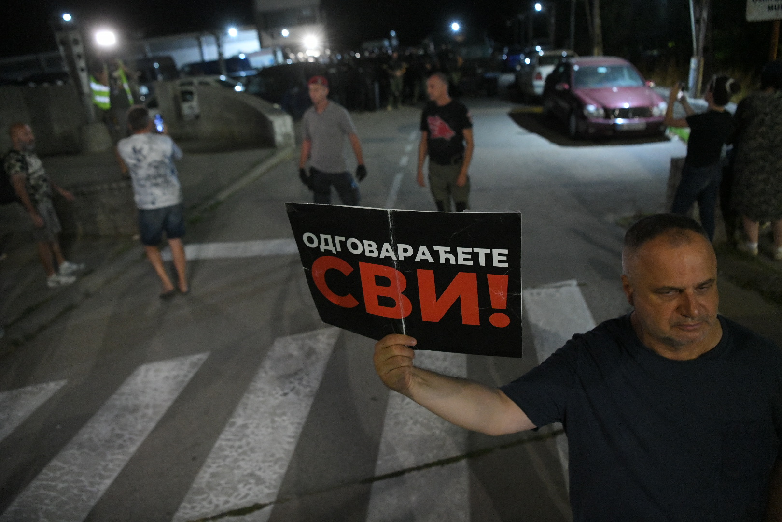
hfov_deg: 73.7
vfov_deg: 53.1
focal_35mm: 24
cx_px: 391
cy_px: 261
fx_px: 521
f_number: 3.2
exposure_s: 1/100
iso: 10000
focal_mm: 24
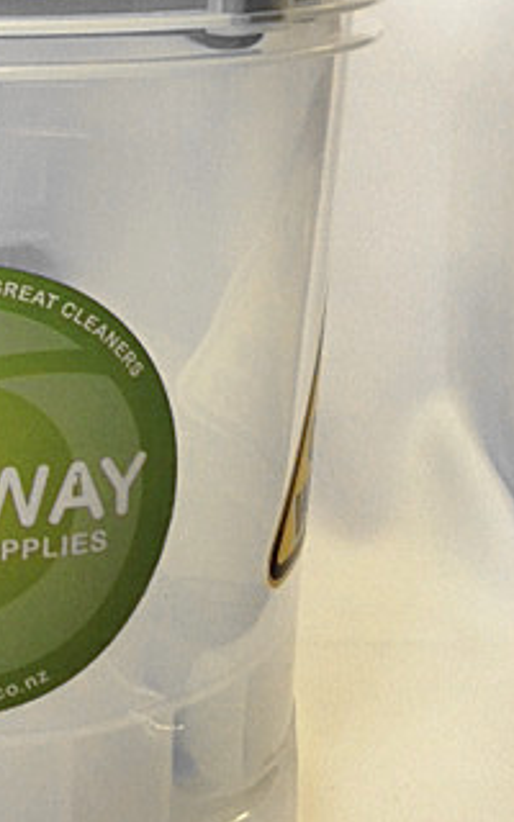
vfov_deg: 29.2
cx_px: -36
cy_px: 293
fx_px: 1569
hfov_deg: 18.0
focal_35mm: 70
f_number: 2.4
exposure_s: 1/60
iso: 64
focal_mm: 4.13
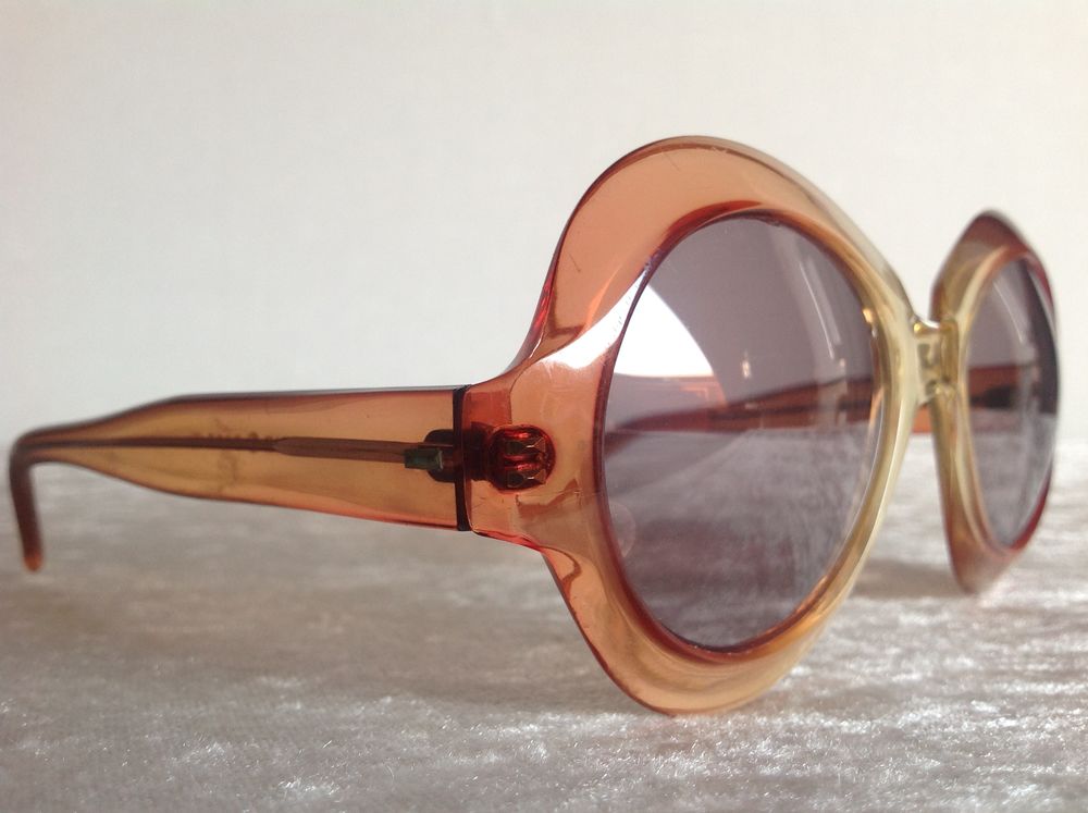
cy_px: 406
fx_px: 1098
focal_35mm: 35
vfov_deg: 40.6
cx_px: 544
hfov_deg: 52.7
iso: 64
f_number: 2.4
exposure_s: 1/40
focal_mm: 4.28
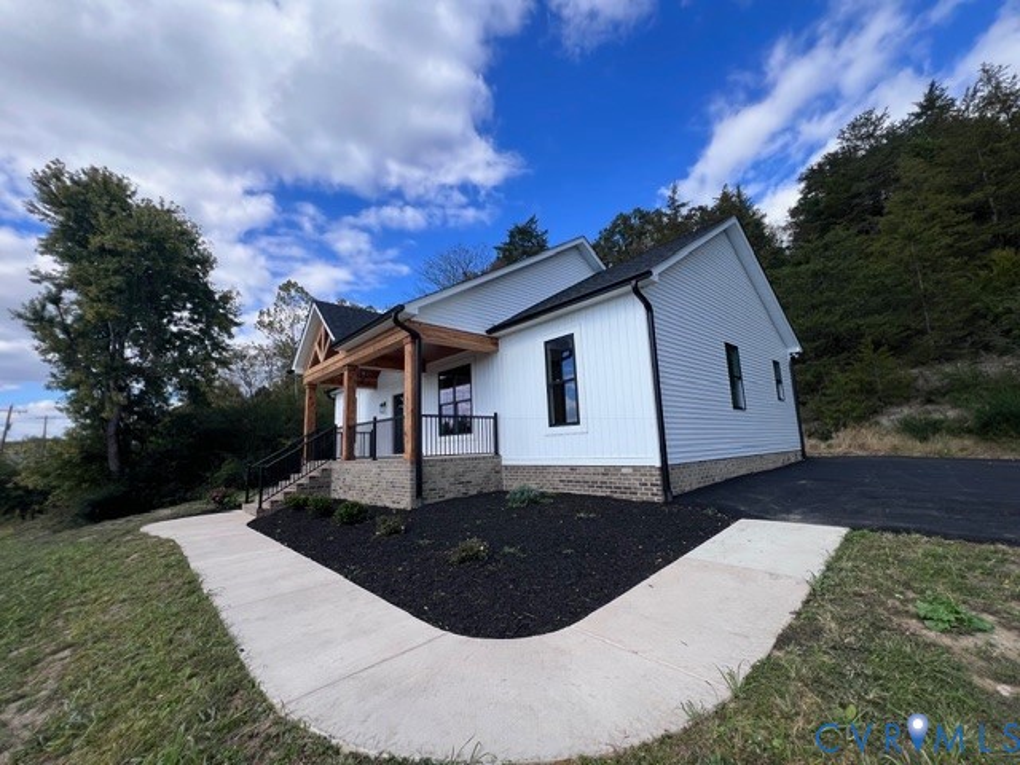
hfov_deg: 106.2
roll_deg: +1.9
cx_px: 510
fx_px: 383
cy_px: 382
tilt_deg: +7.4
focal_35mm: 13
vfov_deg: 89.9
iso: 32
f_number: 1.8
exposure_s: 1/1376
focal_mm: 1.57
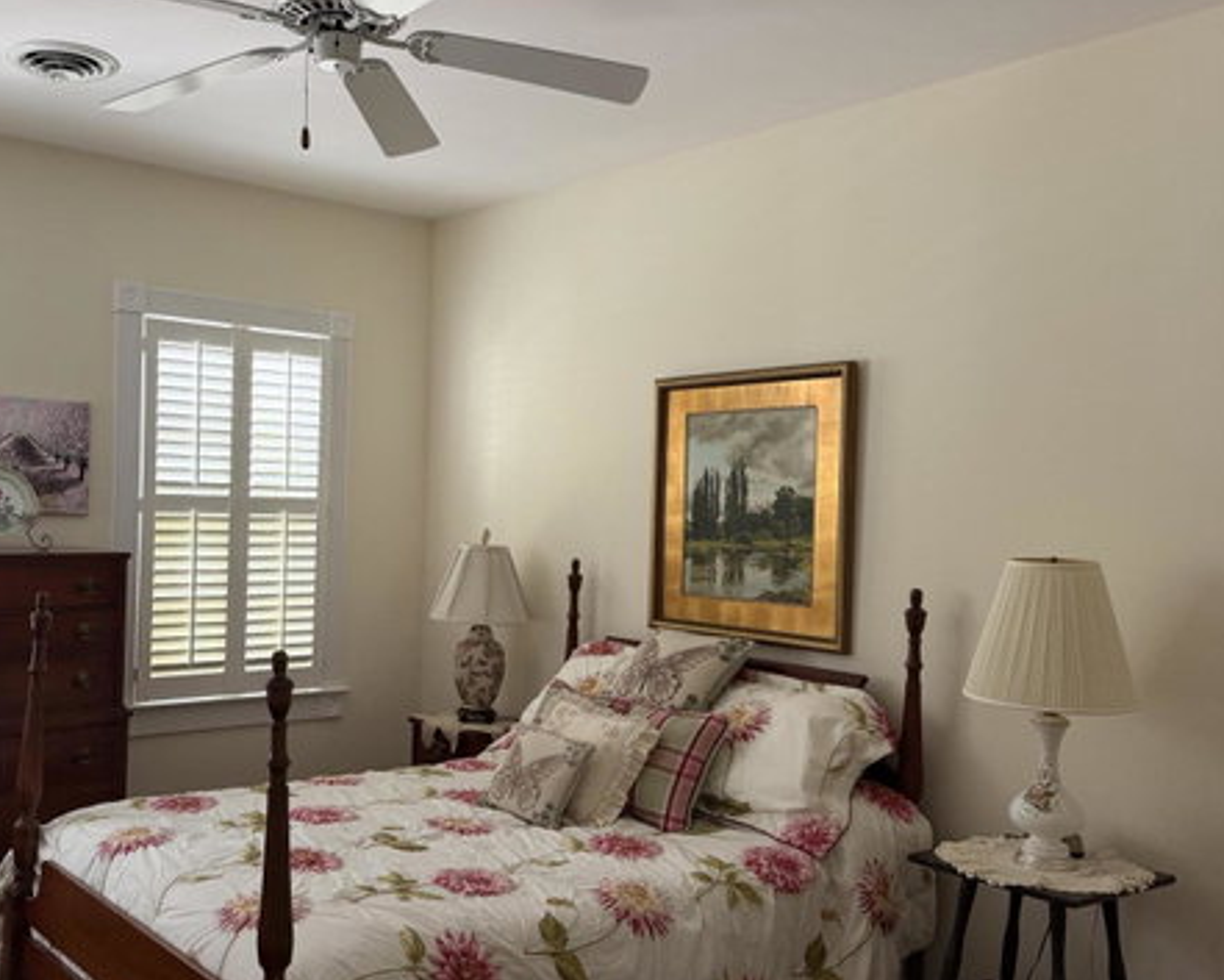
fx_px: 1232
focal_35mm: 34
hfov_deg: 51.8
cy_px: 519
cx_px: 400
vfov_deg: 43.4
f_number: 1.78
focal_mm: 6.76
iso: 250
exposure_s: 1/60
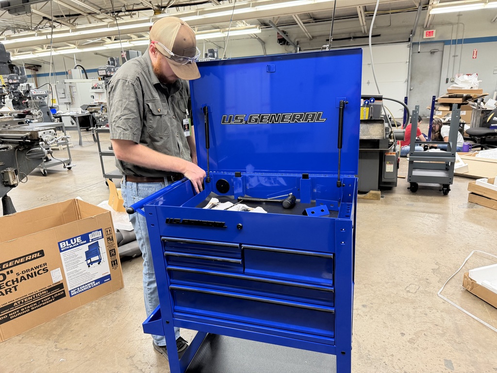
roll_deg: +3.4
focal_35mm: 24
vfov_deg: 56.8
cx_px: 248
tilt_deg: -17.1
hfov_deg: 71.6
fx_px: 345
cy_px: 186
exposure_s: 1/53
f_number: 1.78
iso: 250
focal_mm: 6.76
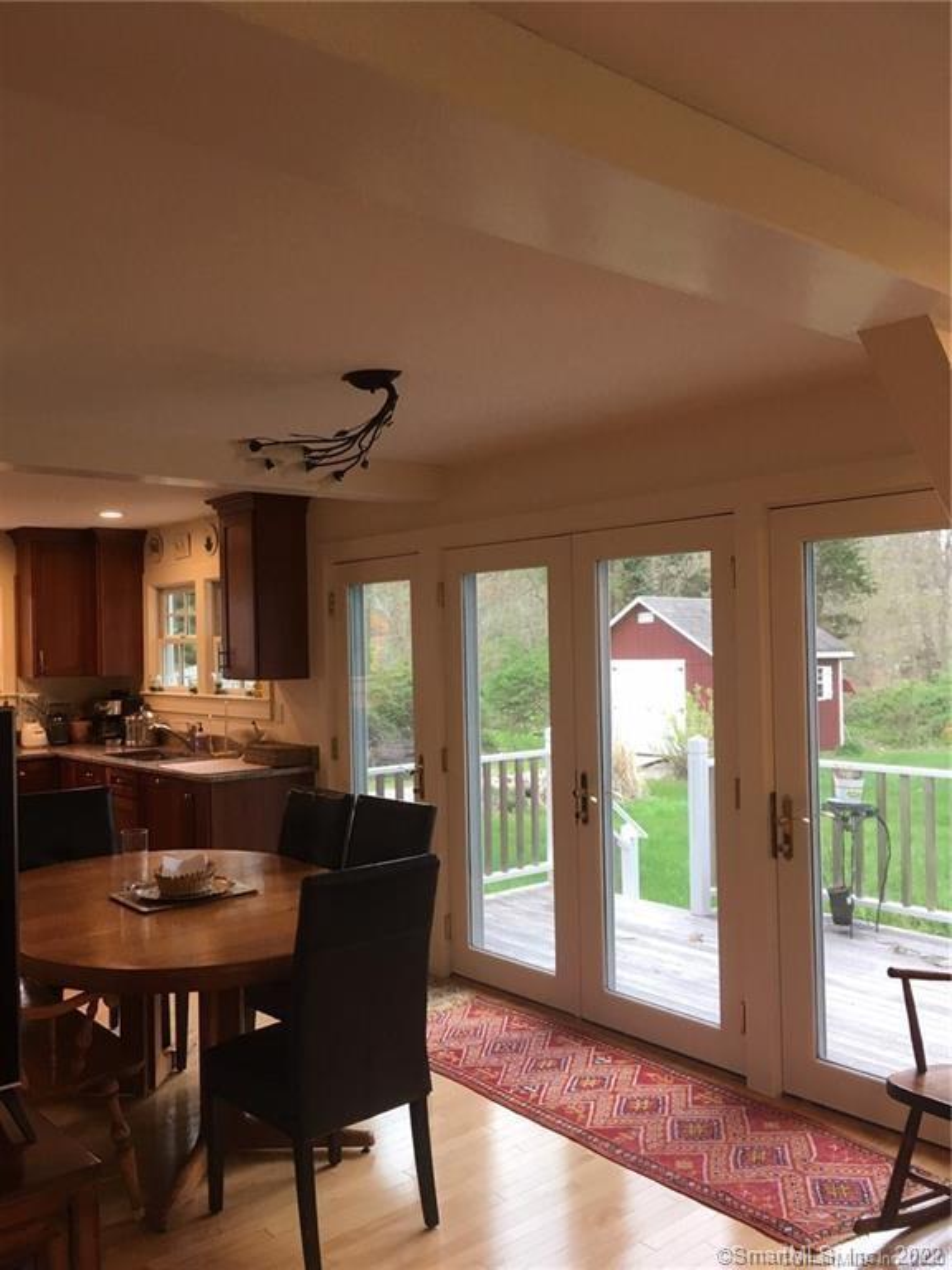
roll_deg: +1.9
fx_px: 1063
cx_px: 476
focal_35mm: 29
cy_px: 635
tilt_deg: -1.4
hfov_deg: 48.2
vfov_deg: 61.7
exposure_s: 1/30
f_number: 2.2
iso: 40
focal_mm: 4.15
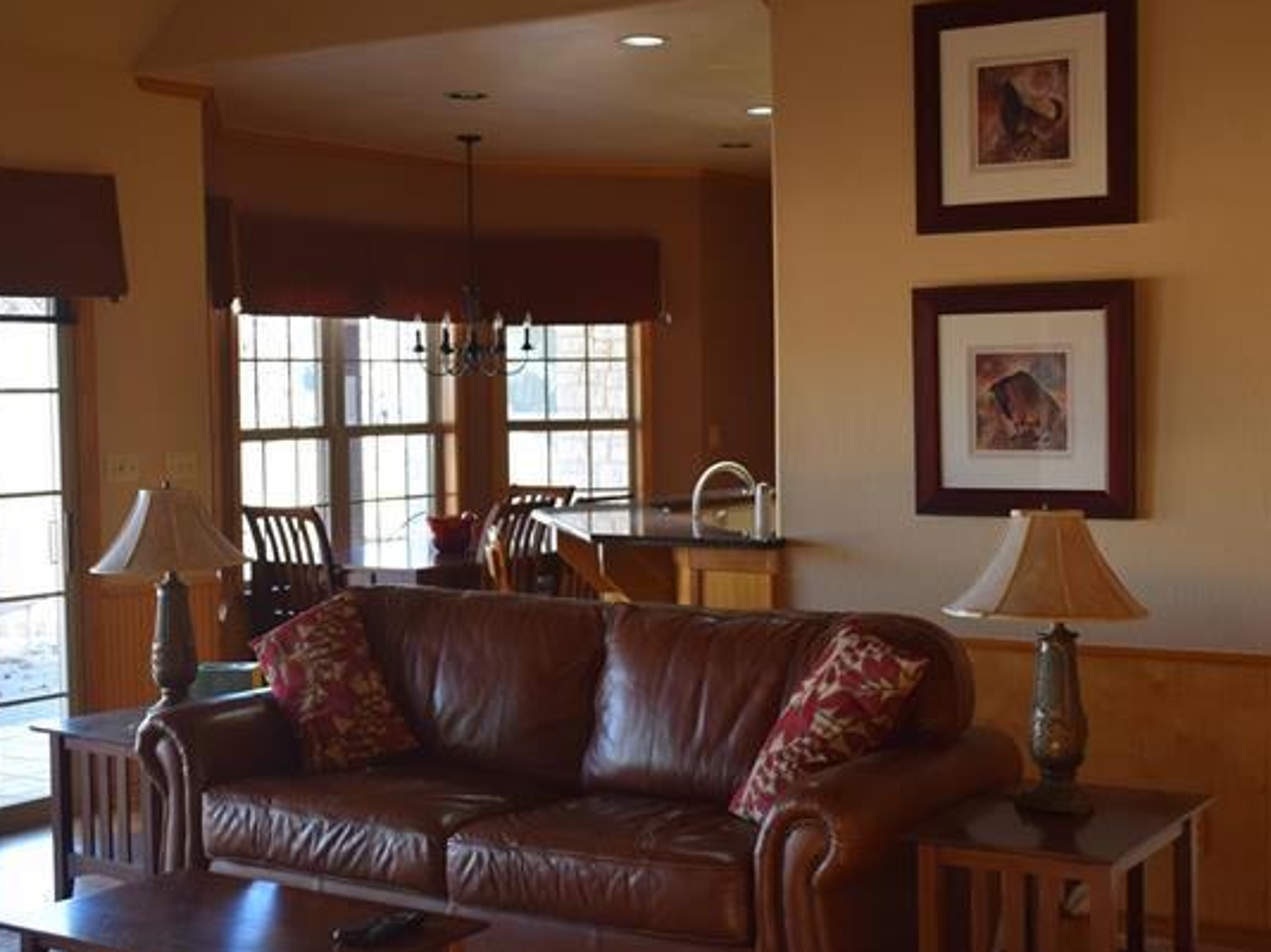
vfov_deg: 27.2
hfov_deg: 35.8
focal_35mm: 54
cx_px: 709
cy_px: 464
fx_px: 1966
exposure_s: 1/60
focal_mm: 31
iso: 450
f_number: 4
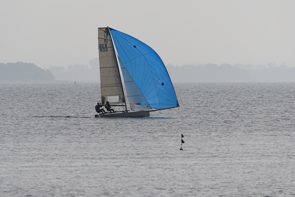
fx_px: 7374
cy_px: 98
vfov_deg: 1.5
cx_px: 148
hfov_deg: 2.3
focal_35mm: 900
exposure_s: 1/4000
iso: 400
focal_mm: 600
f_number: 8
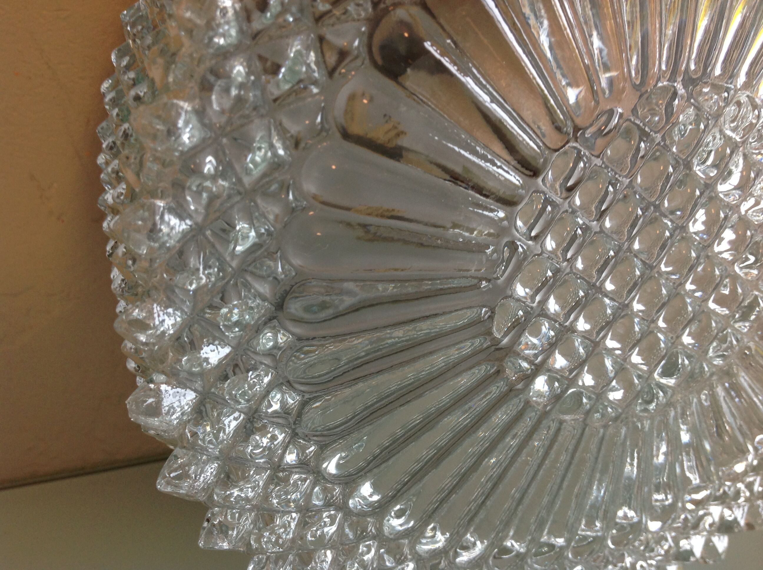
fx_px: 770
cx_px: 382
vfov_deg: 40.6
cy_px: 285
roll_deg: -2.8
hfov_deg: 52.7
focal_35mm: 35
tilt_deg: -24.7
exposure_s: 1/15
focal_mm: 4.28
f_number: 2.4
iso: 80
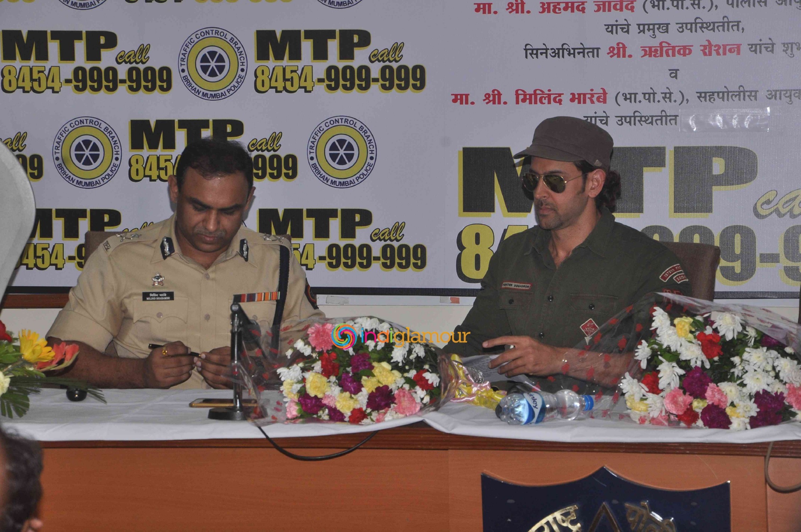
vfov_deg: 9.9
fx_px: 3067
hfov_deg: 14.9
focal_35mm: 138
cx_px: 400
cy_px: 266
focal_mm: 92
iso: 500
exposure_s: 1/200
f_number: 11
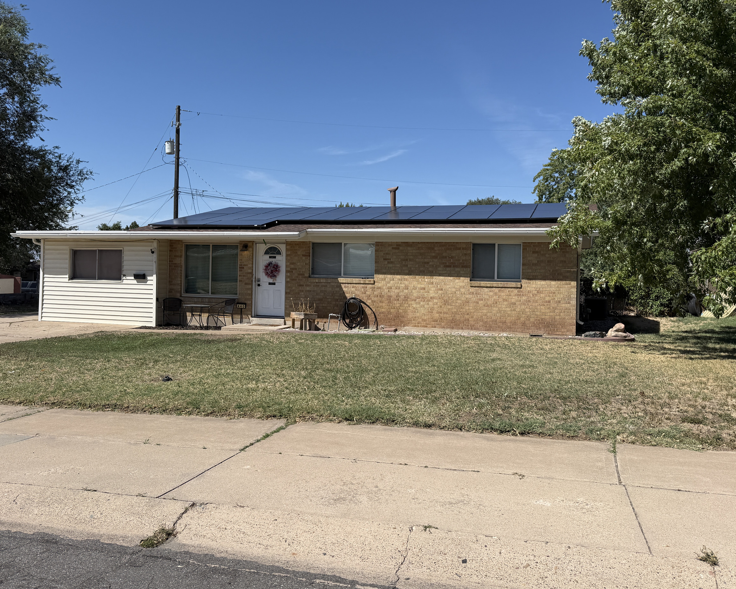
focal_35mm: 29
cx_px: 363
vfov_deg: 49.9
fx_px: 632
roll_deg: -1.1
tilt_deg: -0.1
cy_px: 270
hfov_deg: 60.4
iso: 80
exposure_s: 1/6711
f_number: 1.78
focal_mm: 6.76
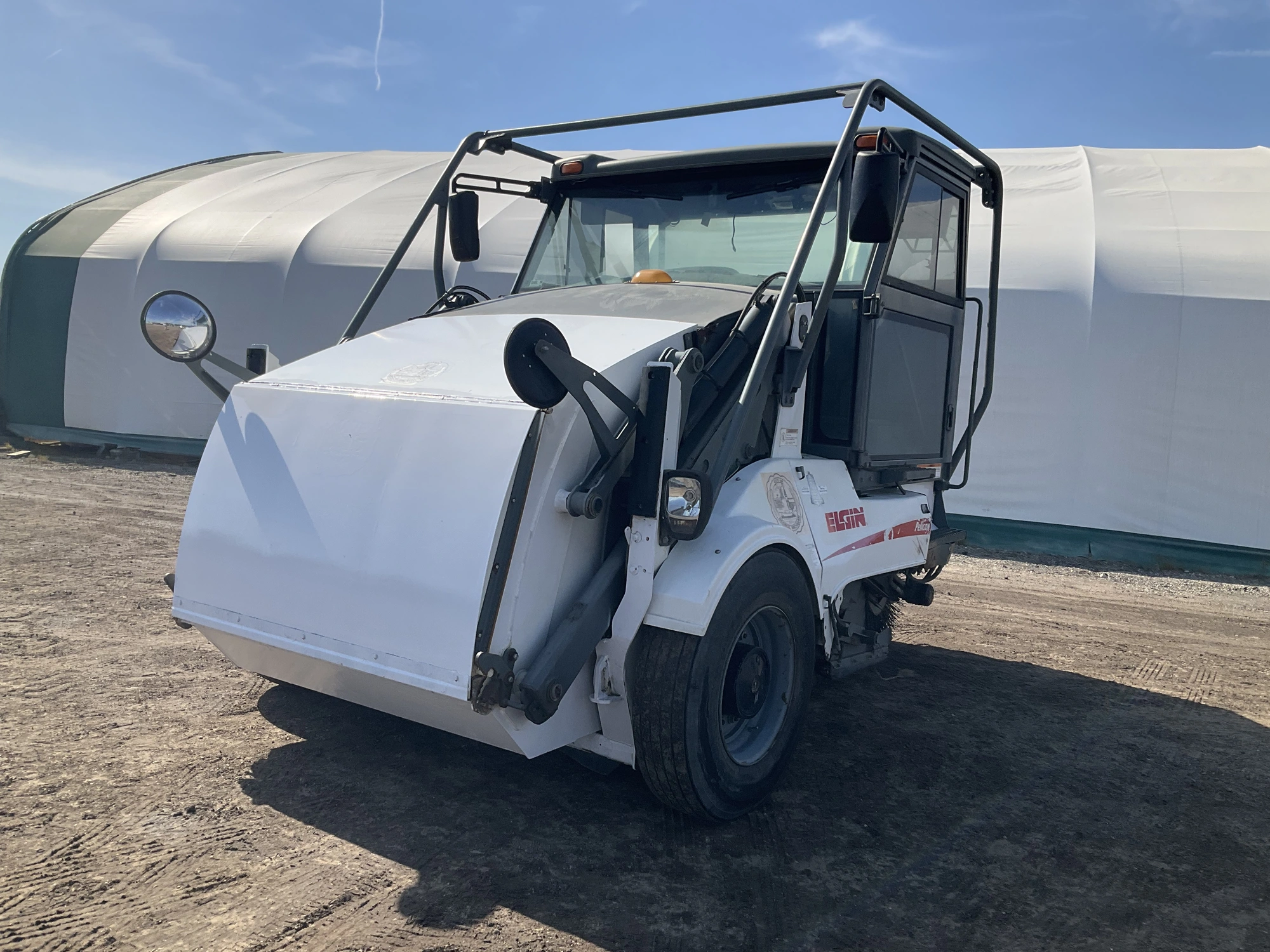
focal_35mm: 29
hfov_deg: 61.7
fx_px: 1064
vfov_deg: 48.2
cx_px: 635
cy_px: 476
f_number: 1.8
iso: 25
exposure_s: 1/2427
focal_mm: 3
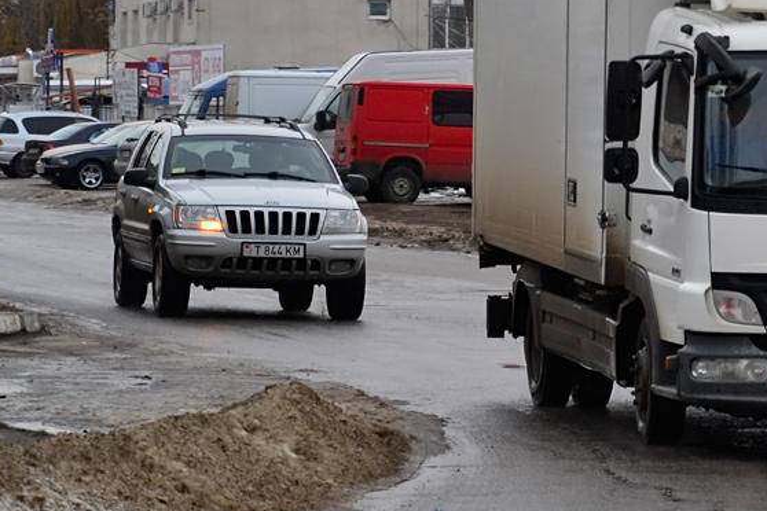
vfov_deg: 6.8
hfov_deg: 10.2
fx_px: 4261
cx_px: 814
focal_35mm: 200
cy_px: 16
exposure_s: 1/100
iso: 180
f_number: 5.3
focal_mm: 62
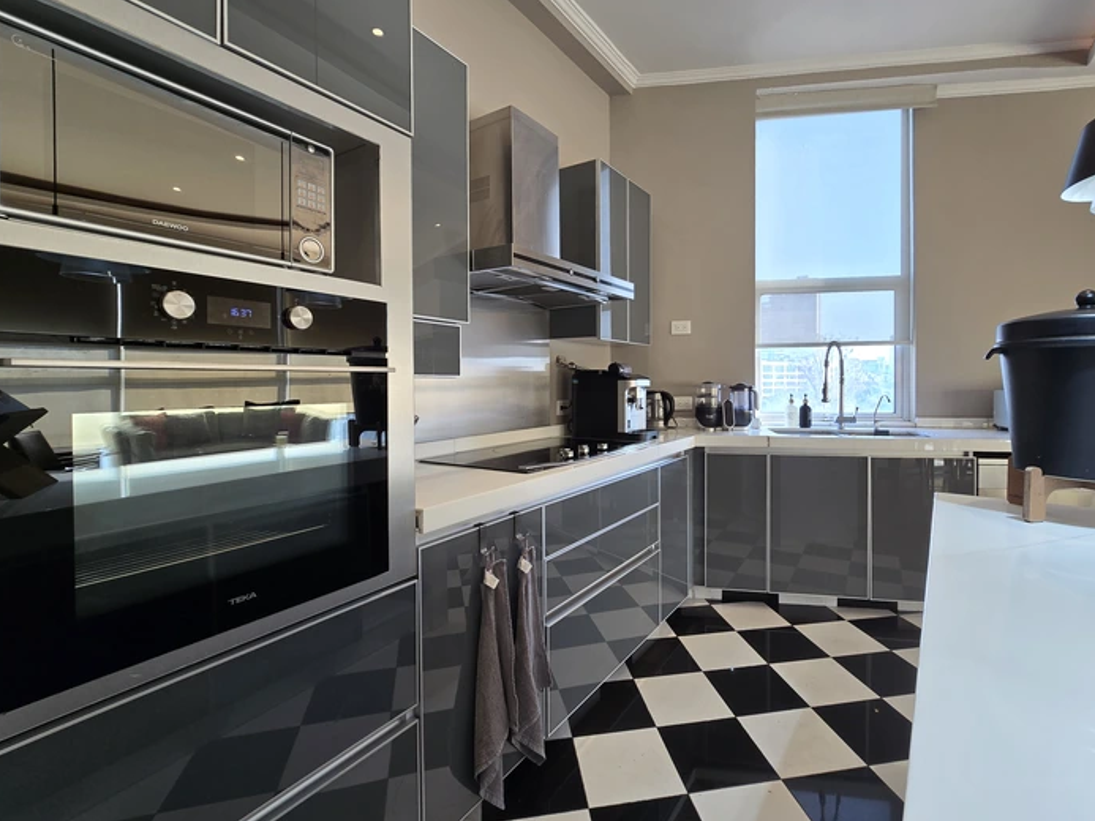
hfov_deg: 98.0
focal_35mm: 15
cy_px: 392
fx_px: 475
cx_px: 585
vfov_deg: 81.7
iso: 50
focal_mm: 2.2
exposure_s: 1/60
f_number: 2.2
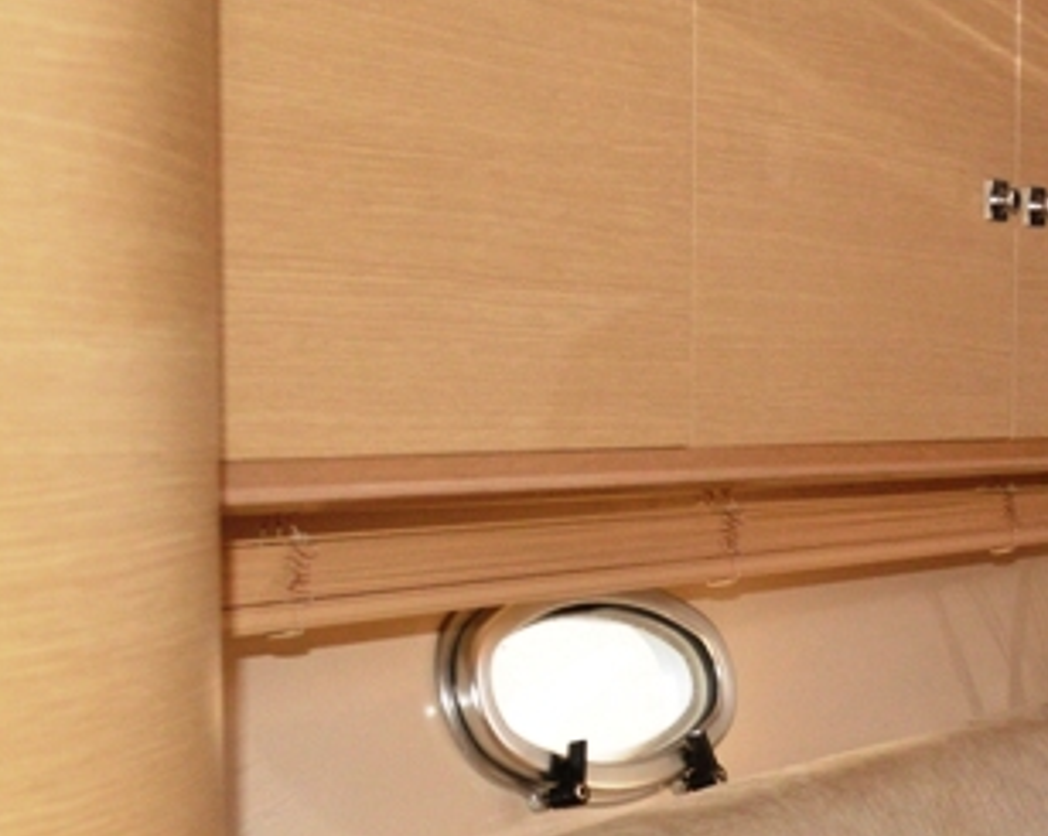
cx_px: 1277
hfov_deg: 19.7
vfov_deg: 16.9
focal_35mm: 91
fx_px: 2820
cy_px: 454
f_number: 3.5
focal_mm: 22
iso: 800
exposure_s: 1/200
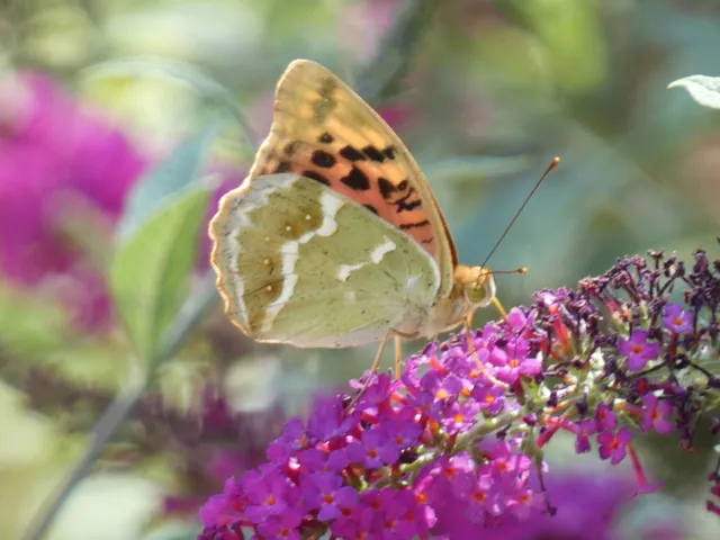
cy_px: 270
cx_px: 360
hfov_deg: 2.2
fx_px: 19073
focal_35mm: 917
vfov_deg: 1.6
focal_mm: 164.2
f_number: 5.6
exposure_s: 1/125
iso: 100
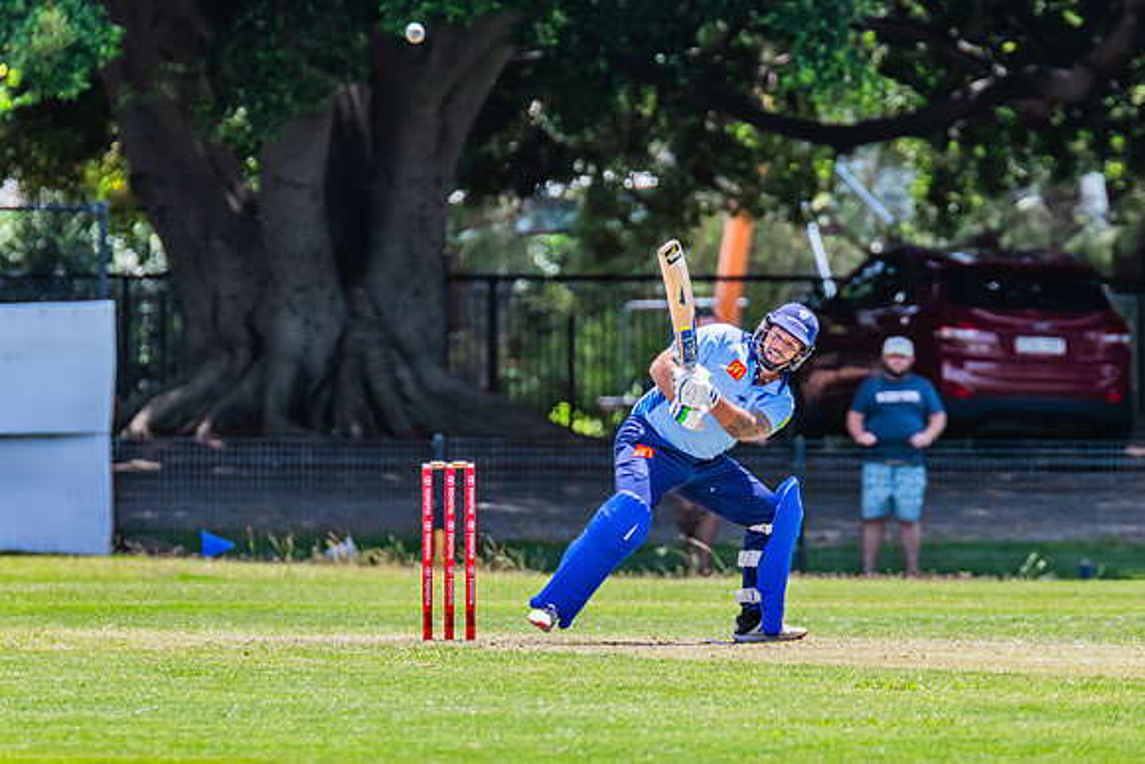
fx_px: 21991
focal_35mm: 691
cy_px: 428
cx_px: 644
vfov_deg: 2.0
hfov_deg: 3.0
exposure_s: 1/1000
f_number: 10
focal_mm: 600
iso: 800
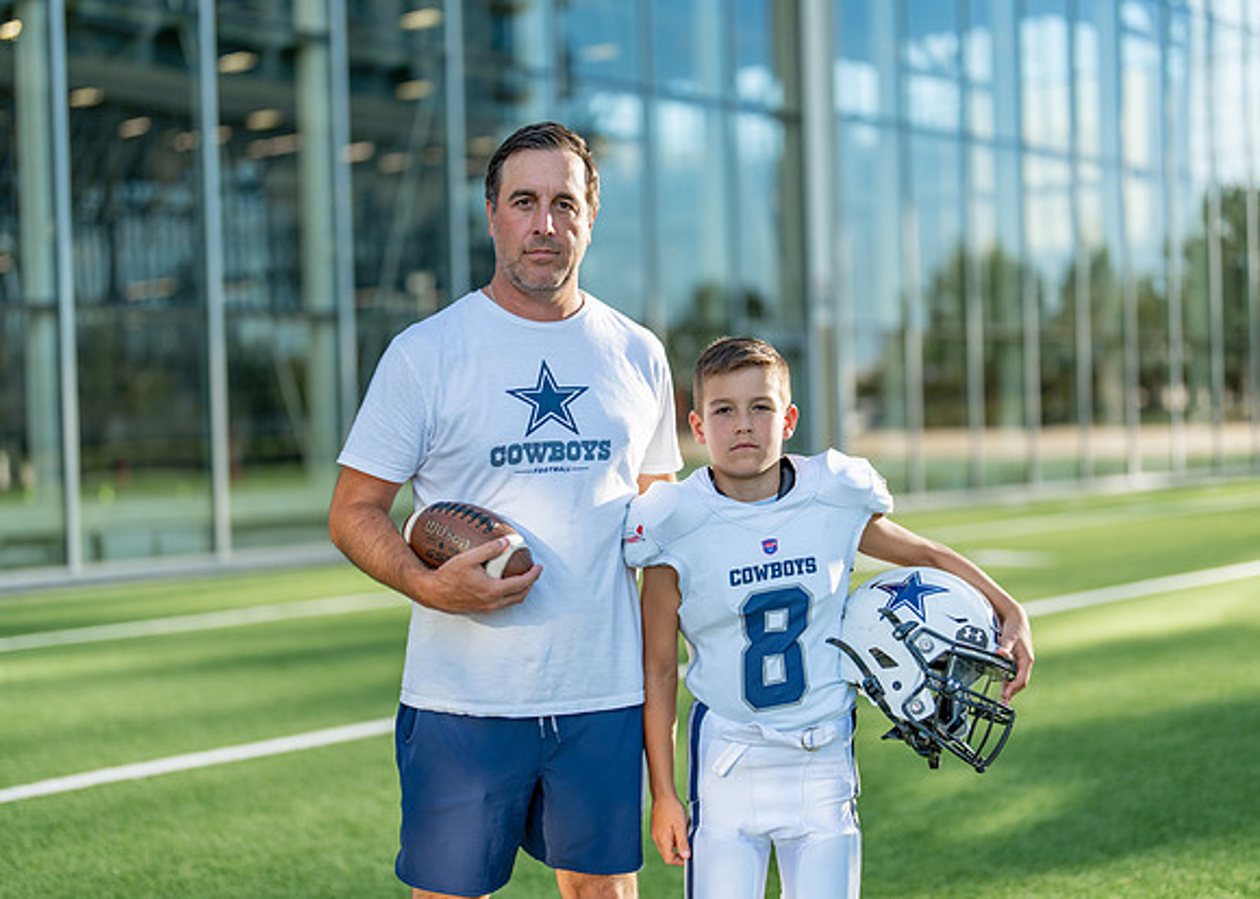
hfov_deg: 35.7
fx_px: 1958
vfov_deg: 25.9
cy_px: 450
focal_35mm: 55
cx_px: 630
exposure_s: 1/2500
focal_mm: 50
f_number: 1.2
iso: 100
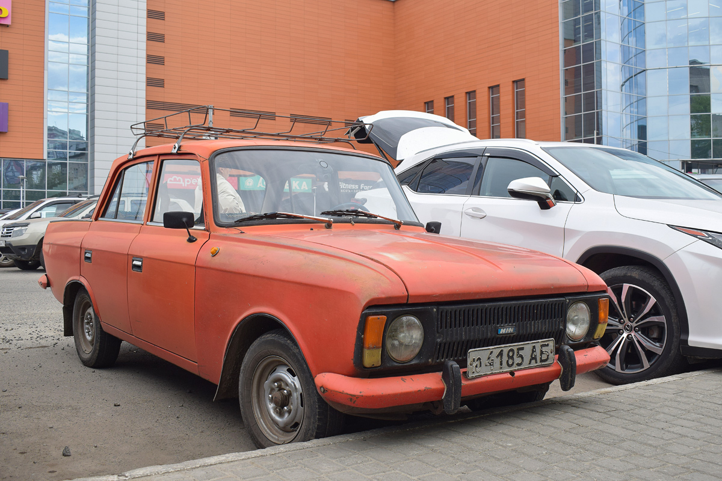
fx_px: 722
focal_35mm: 36
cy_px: 240
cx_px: 361
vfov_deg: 36.9
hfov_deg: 53.1
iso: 200
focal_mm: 24
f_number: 6.3
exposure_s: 1/320
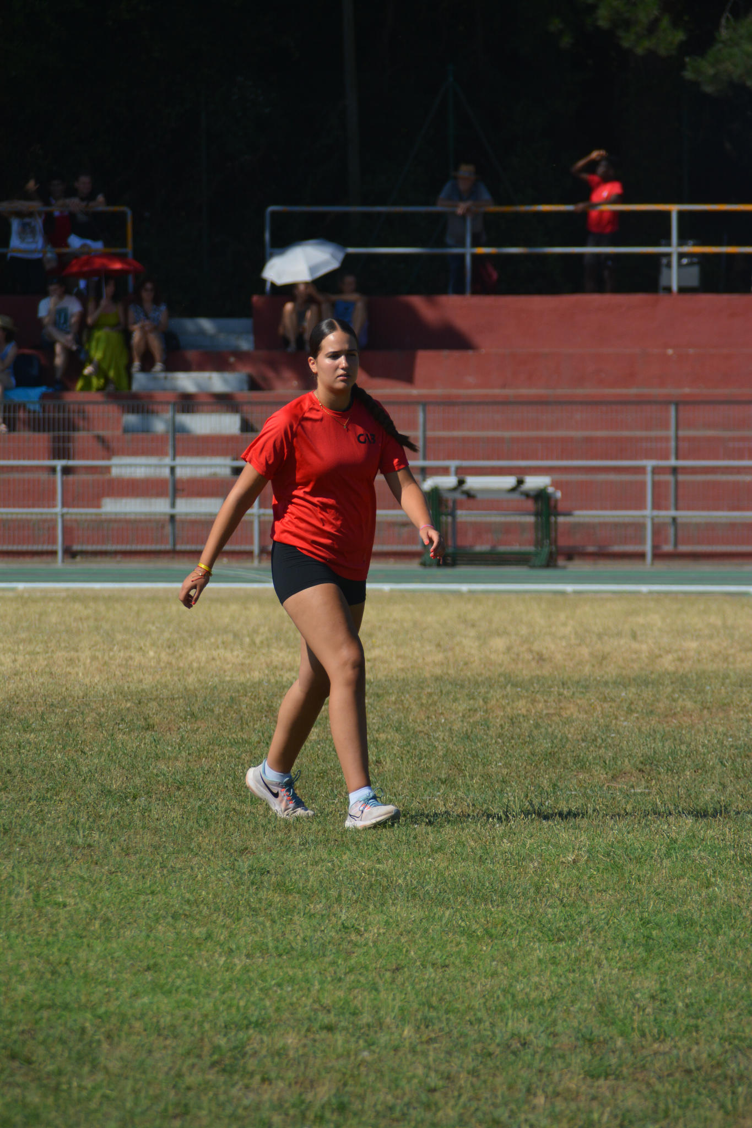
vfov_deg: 6.9
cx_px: 376
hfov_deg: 4.6
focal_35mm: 300
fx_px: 9401
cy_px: 564
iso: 360
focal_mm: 200
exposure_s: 1/2000
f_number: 6.3
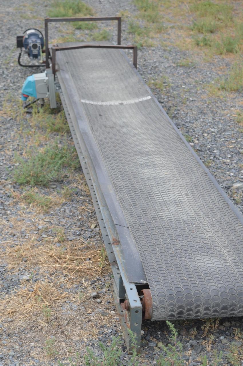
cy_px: 208
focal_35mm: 74
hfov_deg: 18.4
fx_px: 751
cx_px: 125
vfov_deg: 27.3
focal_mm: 42
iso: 110
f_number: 5.6
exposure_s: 1/125
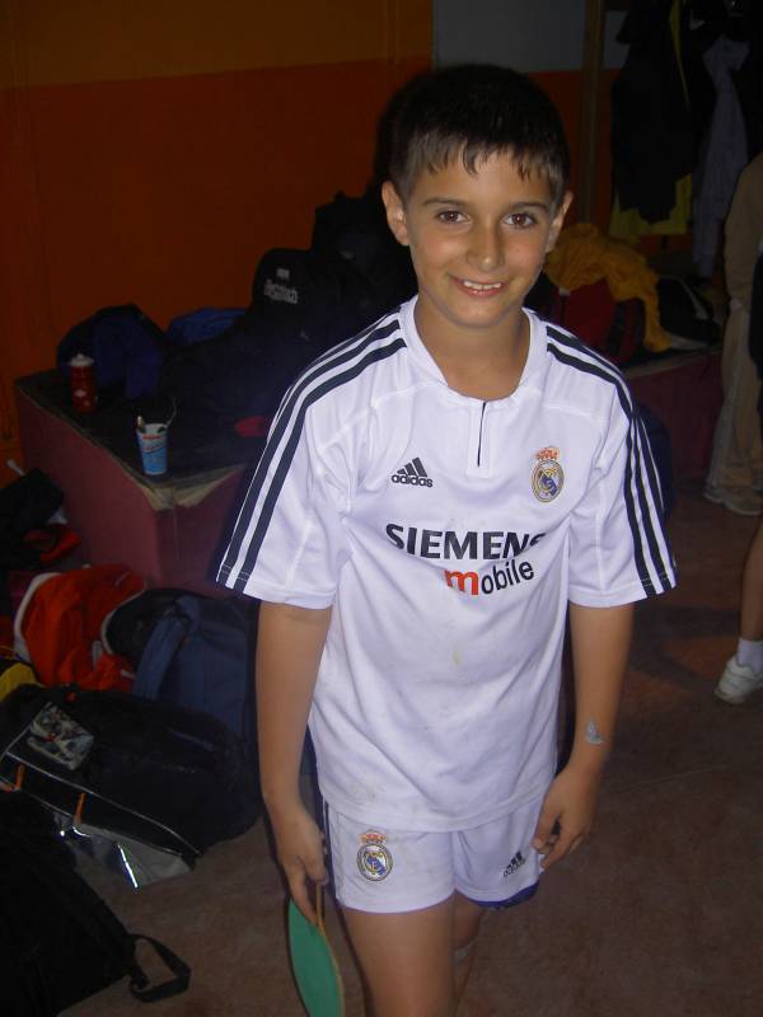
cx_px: 382
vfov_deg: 47.9
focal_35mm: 39
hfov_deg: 36.8
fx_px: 1146
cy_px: 508
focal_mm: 8
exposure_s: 1/60
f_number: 2.8
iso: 100
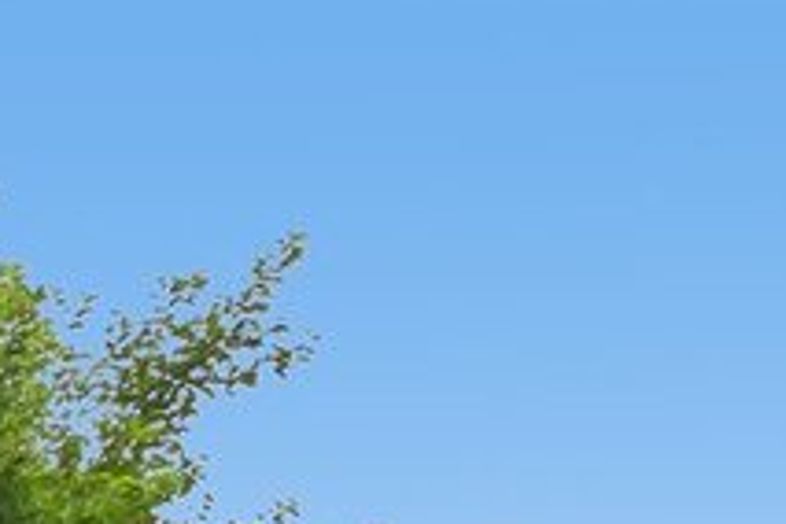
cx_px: -1926
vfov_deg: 10.5
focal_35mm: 114
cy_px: 1199
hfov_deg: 9.7
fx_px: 2489
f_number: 8
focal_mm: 10
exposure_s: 1/400
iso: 400
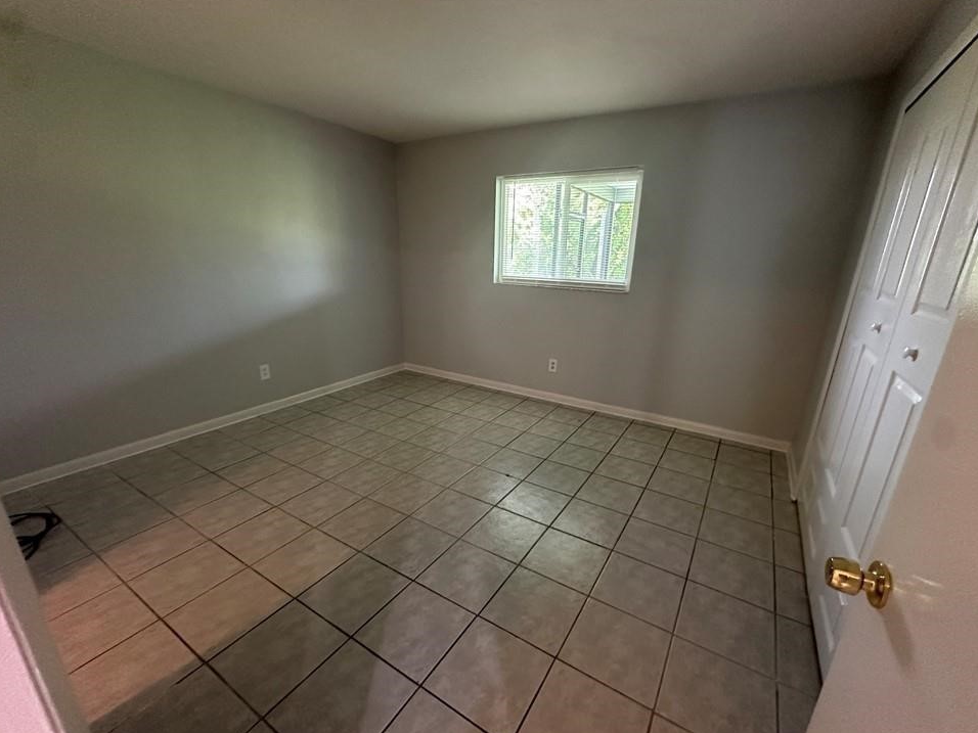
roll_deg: -1.6
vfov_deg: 81.7
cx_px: 497
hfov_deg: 98.2
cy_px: 385
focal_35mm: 15
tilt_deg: -17.8
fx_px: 424
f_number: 2.2
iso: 500
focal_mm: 2.22
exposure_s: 1/60
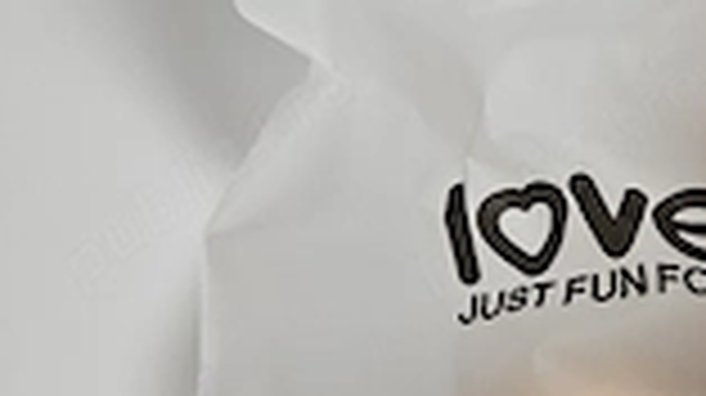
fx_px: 1197
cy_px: 230
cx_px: 648
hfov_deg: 31.2
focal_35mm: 64
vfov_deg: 18.8
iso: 40
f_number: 1.8
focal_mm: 5.4
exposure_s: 1/101
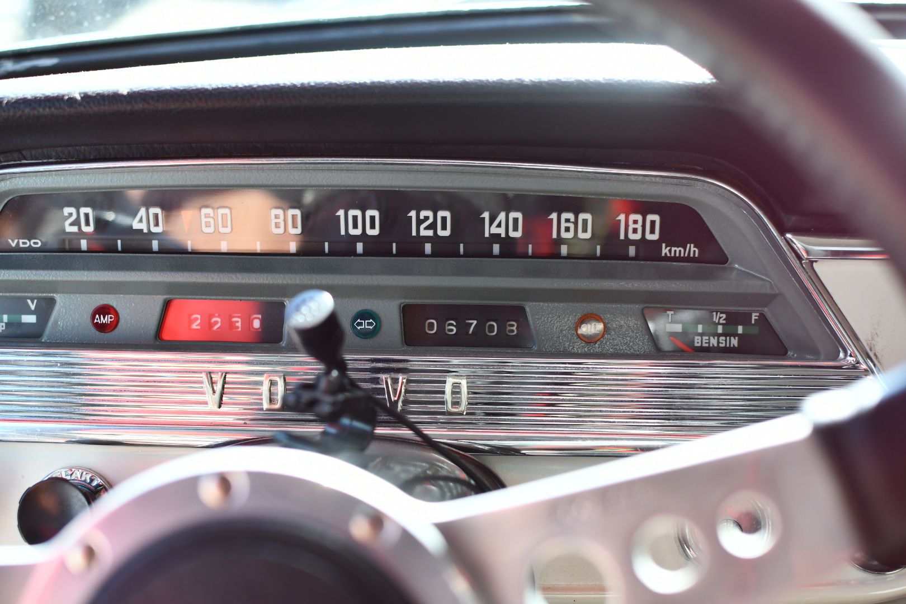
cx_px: 453
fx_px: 1309
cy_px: 302
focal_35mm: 52
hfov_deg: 38.2
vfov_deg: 26.0
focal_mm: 35
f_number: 3.2
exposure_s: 1/250
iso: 400
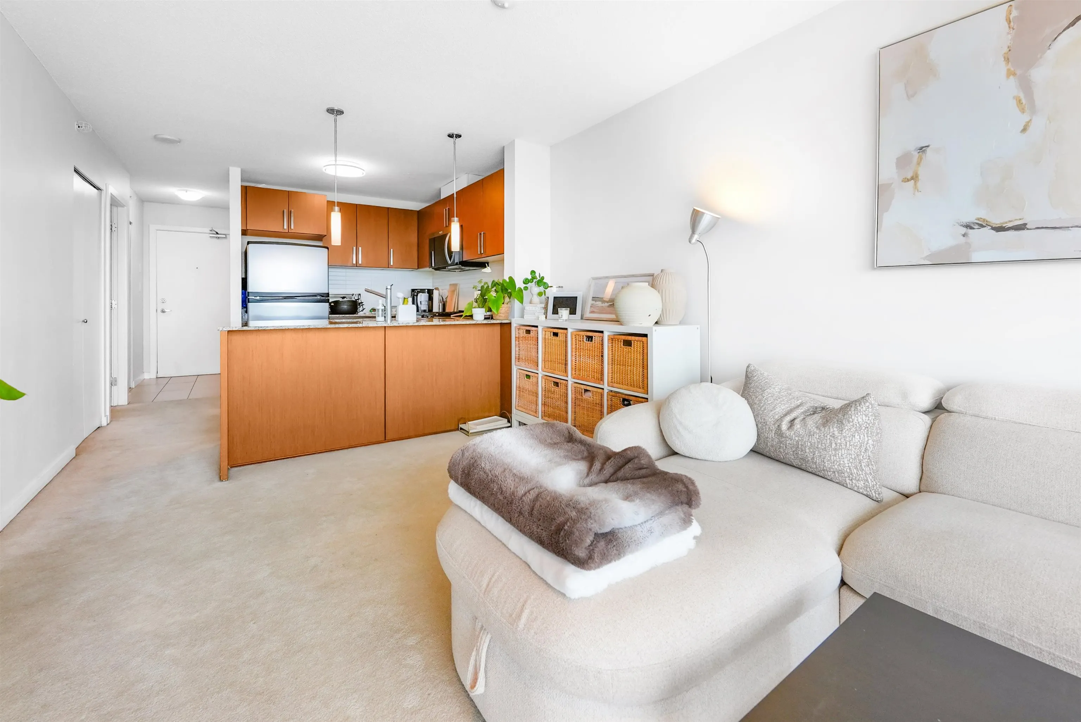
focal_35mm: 14
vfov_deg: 81.3
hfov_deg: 104.2
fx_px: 421
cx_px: 540
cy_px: 361
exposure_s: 1/50
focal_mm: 14
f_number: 10
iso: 640
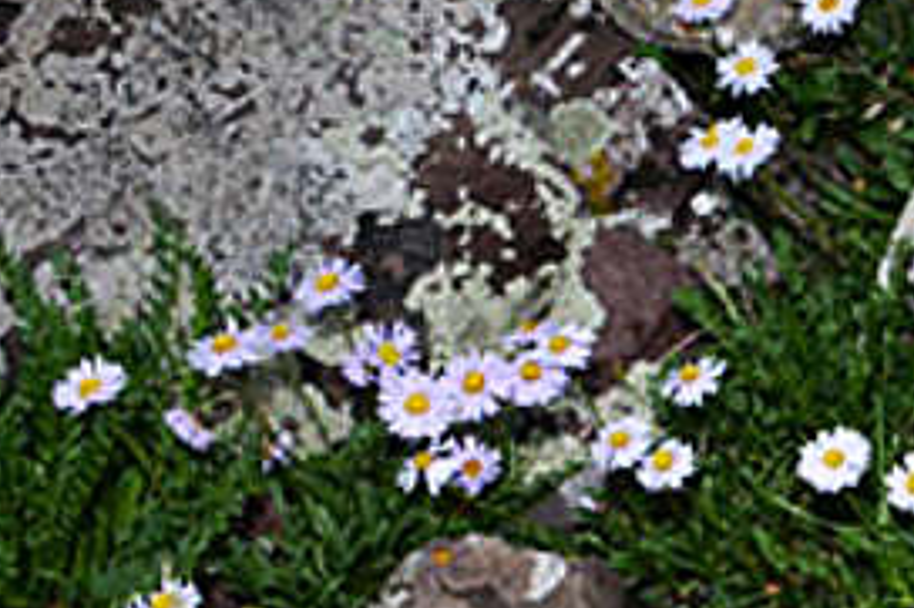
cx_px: 1358
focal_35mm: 103
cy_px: 370
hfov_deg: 17.8
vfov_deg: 13.3
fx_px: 2613
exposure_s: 1/250
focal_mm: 28
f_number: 8
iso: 320
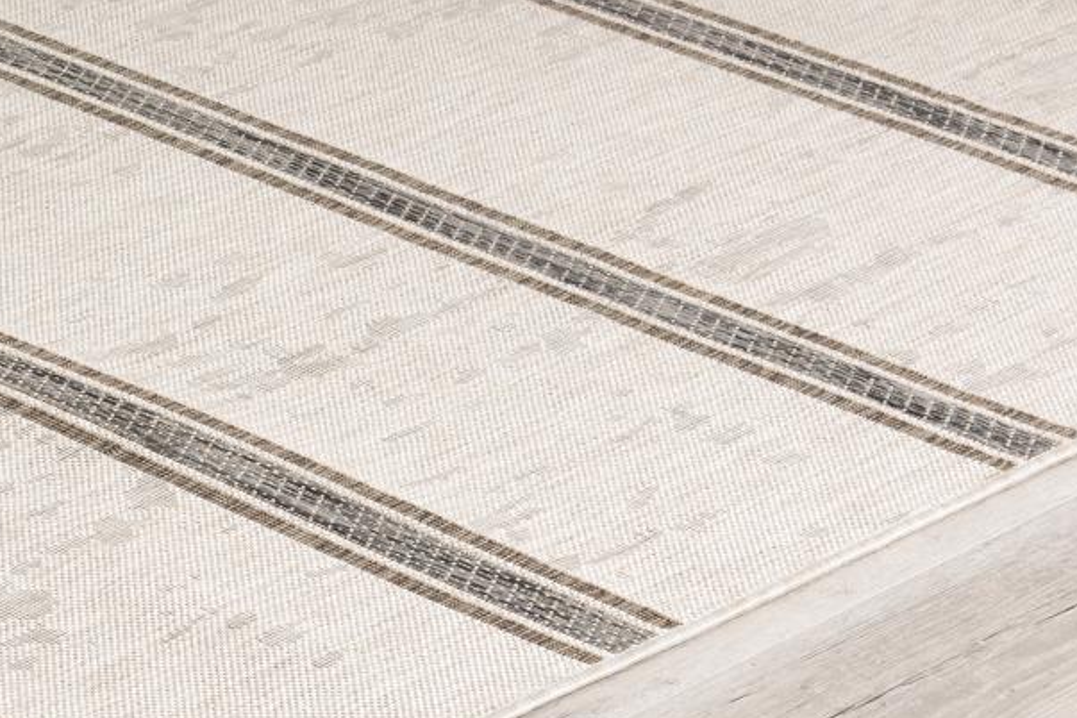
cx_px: -539
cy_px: -57
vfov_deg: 6.0
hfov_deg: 8.8
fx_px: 6820
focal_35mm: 228
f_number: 8
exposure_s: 1/80
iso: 200
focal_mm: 55
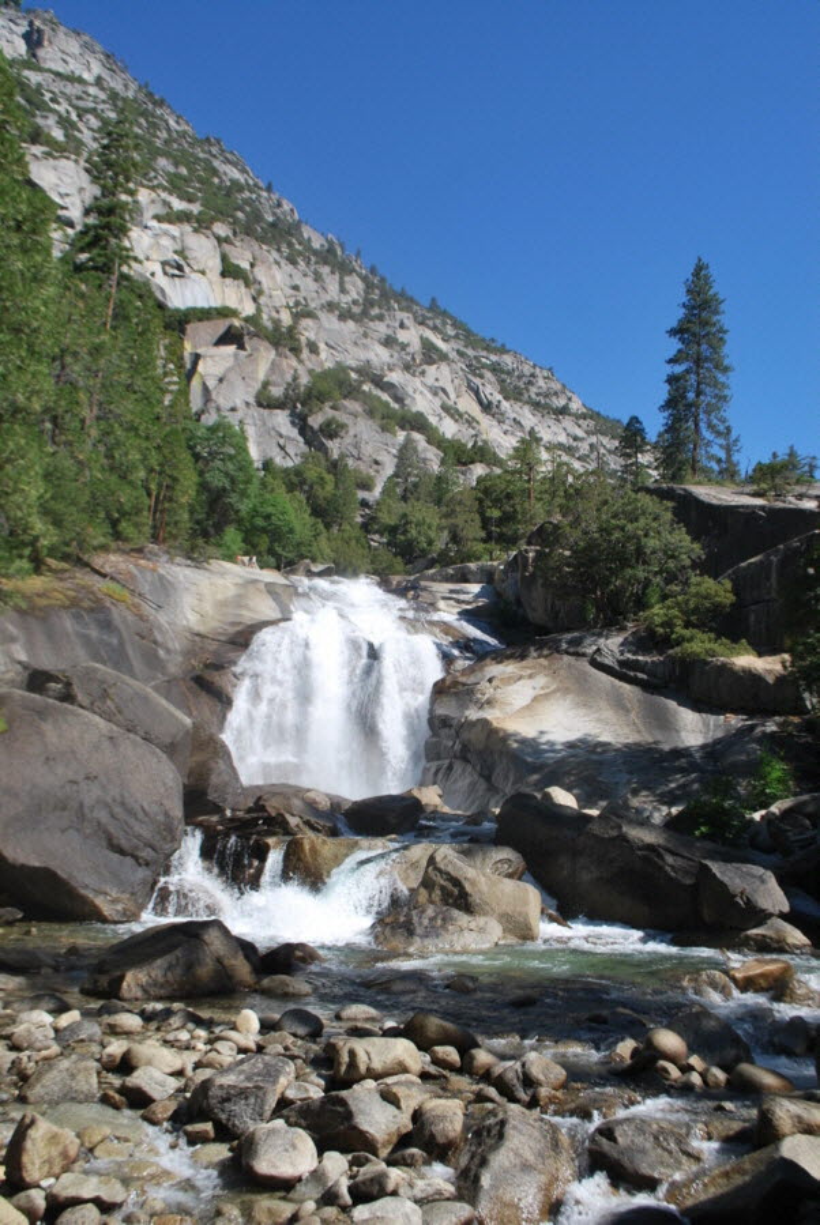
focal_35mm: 33
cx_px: 410
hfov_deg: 40.1
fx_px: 1125
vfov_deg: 57.2
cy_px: 612
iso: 100
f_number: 8
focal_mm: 22
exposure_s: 1/250
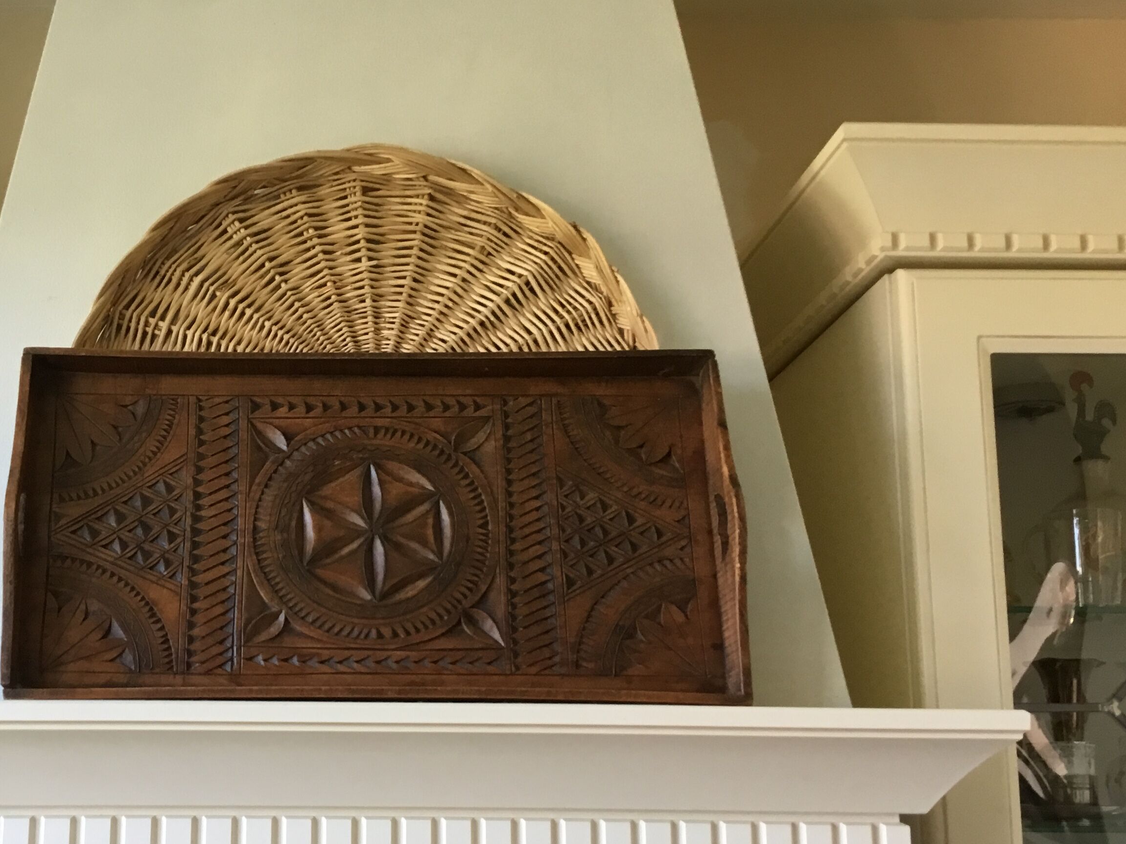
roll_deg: +0.5
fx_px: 1431
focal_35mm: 44
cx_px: 360
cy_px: 552
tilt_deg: +9.4
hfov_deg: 42.3
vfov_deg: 32.6
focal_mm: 3.3
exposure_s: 1/33
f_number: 2.4
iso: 100
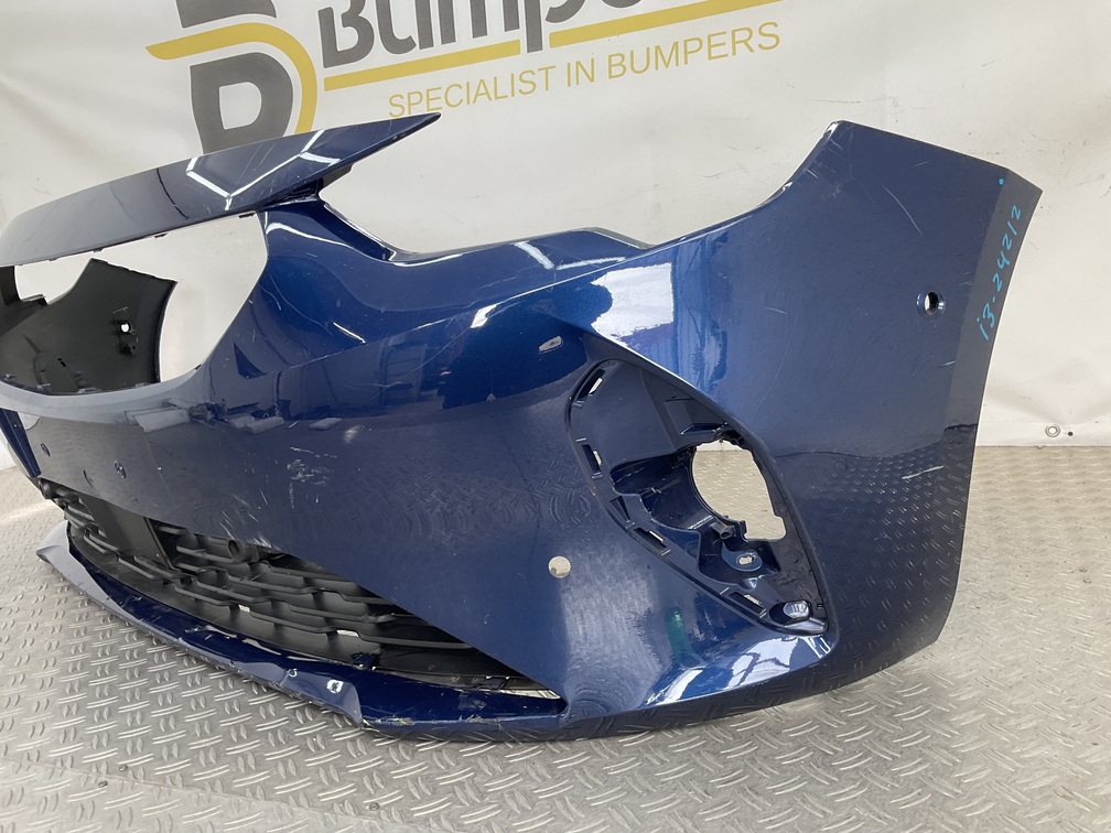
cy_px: 416
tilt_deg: -12.6
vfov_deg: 48.2
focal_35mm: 29
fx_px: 931
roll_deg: +5.4
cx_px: 556
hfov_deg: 61.7
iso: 25
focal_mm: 3
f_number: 1.8
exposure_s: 1/120
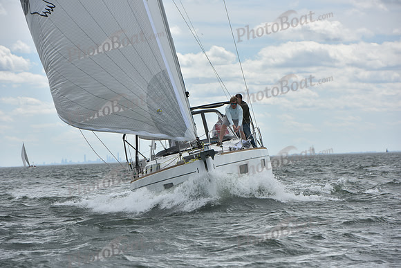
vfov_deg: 7.4
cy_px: 134
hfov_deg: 11.1
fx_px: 2061
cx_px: 200
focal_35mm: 185
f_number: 9
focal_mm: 185
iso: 320
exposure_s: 1/1250
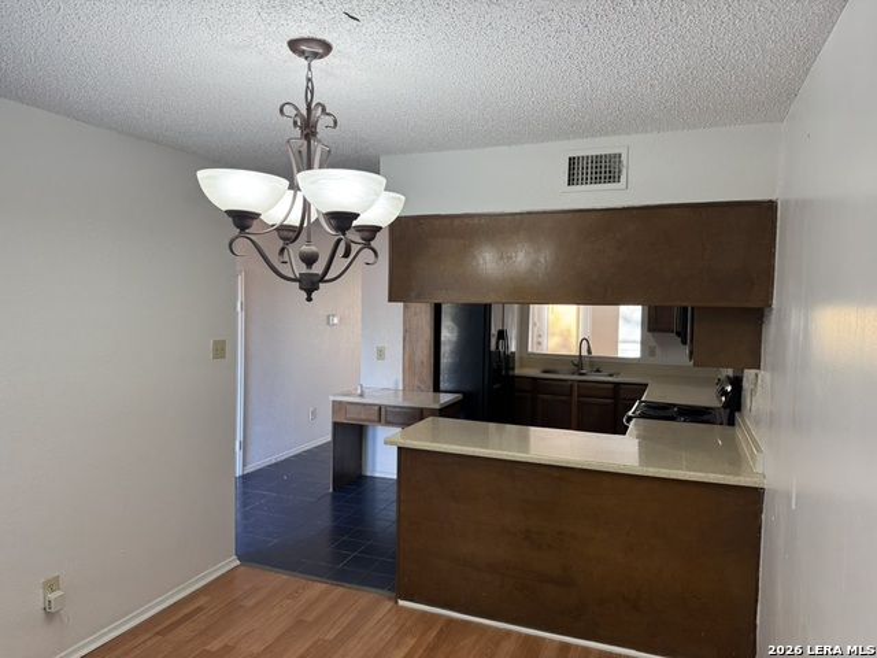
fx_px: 608
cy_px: 329
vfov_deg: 56.8
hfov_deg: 71.6
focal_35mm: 24
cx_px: 438
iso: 125
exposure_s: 1/120
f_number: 1.78
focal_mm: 6.76
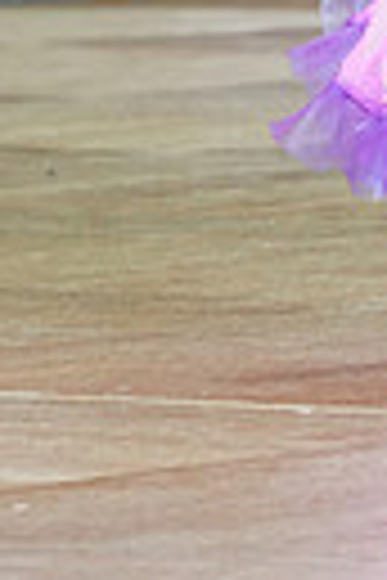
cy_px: -607
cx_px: 713
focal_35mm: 621
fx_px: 10013
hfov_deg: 2.2
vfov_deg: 3.3
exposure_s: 1/320
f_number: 4
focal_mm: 138
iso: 2500
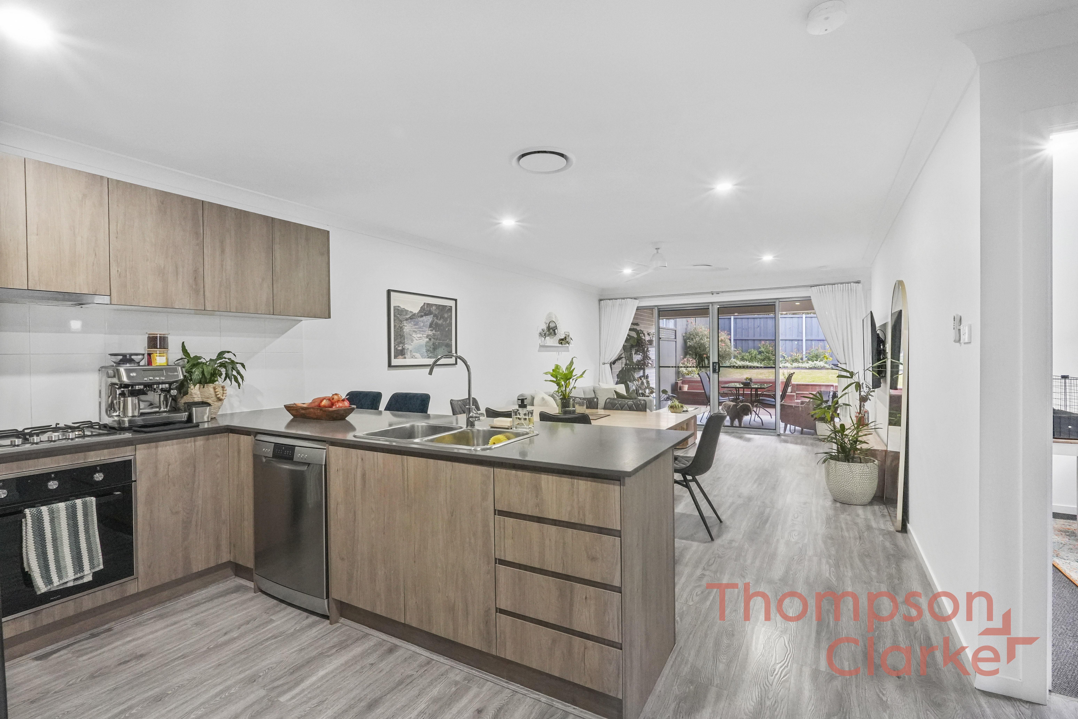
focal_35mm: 16
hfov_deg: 95.0
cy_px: 360
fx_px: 494
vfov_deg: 72.1
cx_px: 539
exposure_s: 1/25
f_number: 9
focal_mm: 11
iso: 6400
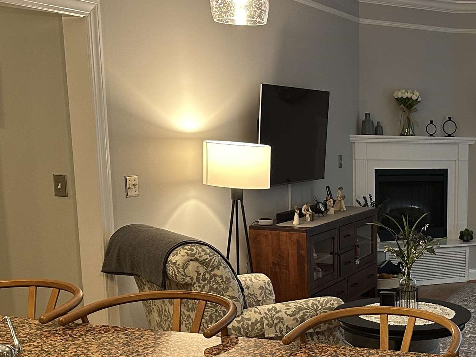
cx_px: 478
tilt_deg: -14.0
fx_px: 811
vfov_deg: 24.2
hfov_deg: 30.4
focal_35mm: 59
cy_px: 311
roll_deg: -2.1
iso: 250
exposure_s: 1/60
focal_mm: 6.86
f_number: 1.78
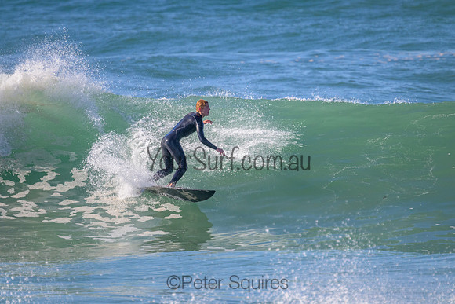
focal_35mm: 800
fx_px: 10113
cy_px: 152
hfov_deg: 2.6
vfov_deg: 1.7
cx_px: 228
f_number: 11
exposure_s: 1/2000
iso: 1600
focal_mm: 800
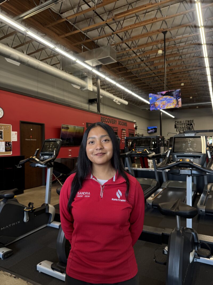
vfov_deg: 71.6
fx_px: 197
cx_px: 106
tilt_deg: -0.2
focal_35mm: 24
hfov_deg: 56.8
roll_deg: +1.2
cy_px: 142
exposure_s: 1/66
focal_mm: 6.76
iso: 80
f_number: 1.78
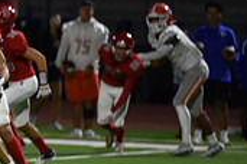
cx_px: -169
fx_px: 4651
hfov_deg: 3.0
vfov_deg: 2.0
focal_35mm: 678
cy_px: 63
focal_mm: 200
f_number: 2.8
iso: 2200
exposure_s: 1/500
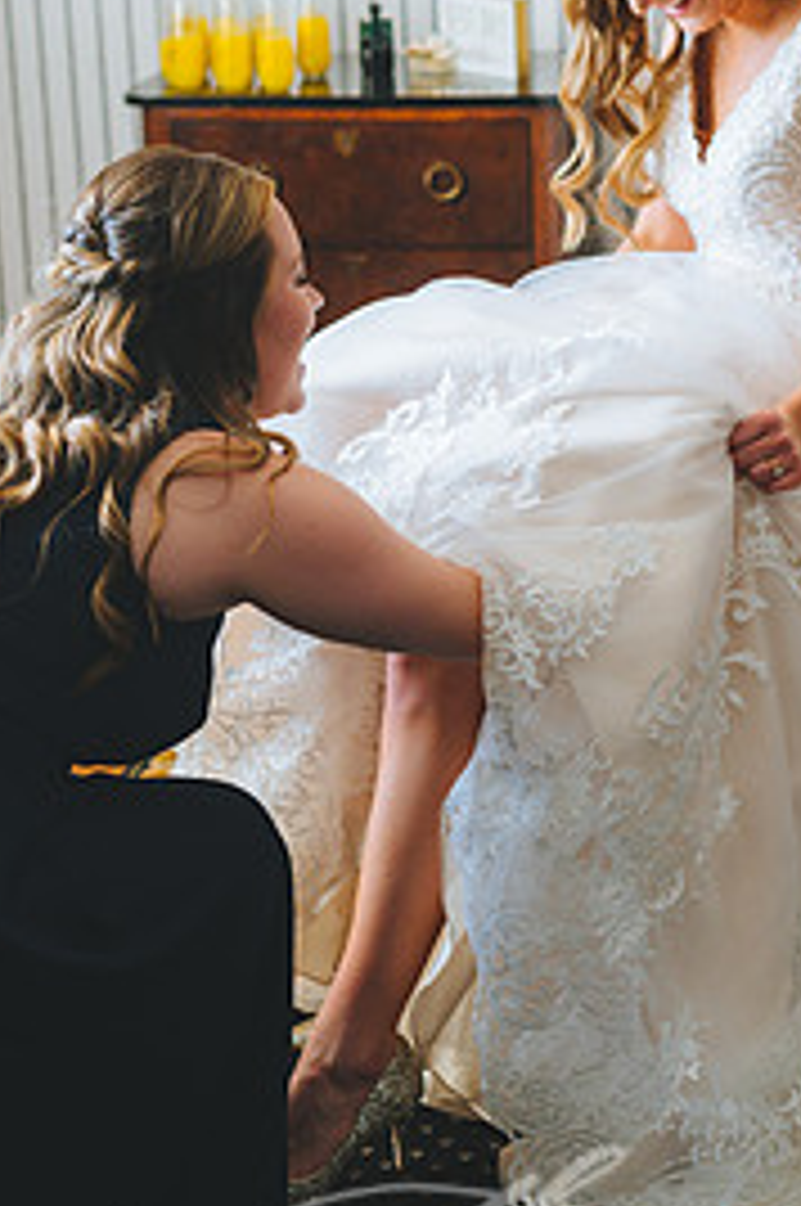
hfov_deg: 16.2
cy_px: 450
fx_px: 2811
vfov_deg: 24.2
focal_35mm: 84
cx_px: 493
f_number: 3.5
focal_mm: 50
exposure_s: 1/125
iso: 250
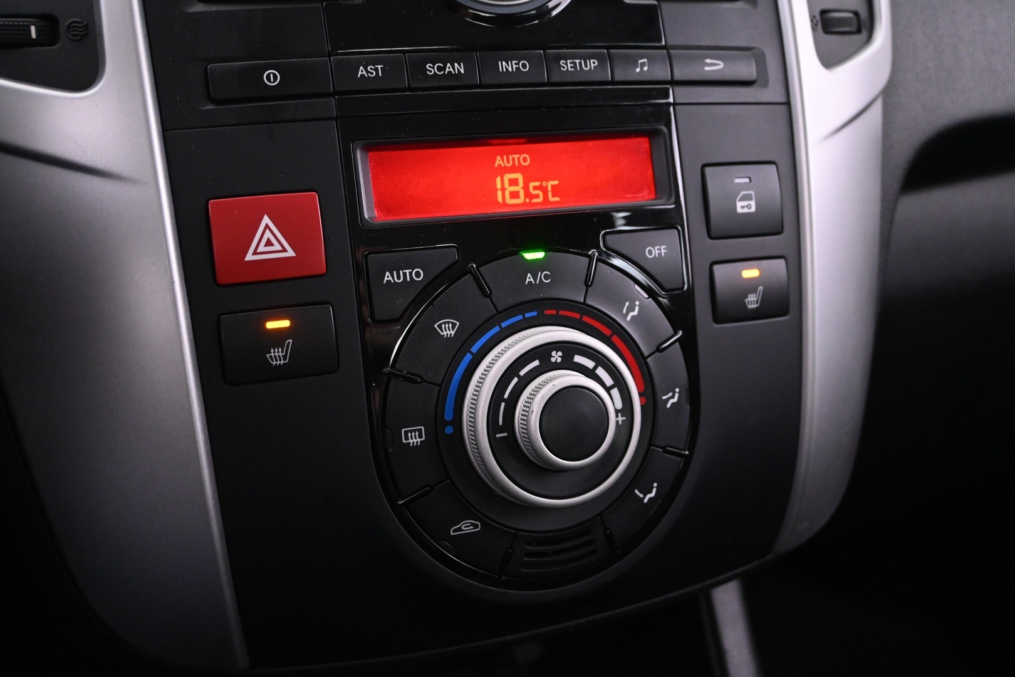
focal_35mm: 33
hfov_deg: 57.2
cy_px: 338
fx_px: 930
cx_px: 508
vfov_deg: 40.0
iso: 3200
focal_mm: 22
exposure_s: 1/20
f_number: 4
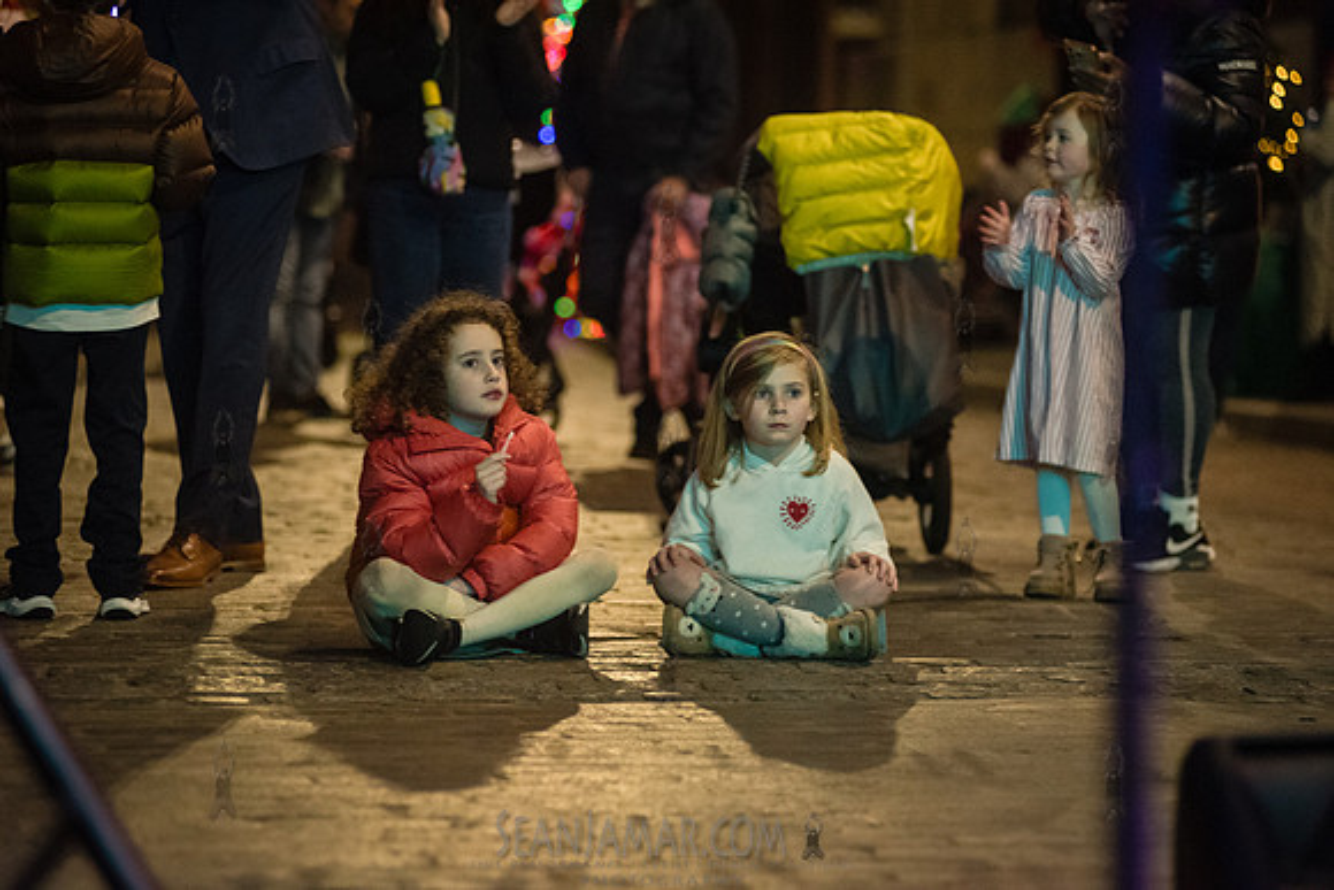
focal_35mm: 135
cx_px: 667
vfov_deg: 10.2
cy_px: 445
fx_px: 5003
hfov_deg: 15.2
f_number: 3.2
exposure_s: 1/200
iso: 8000
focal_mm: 135
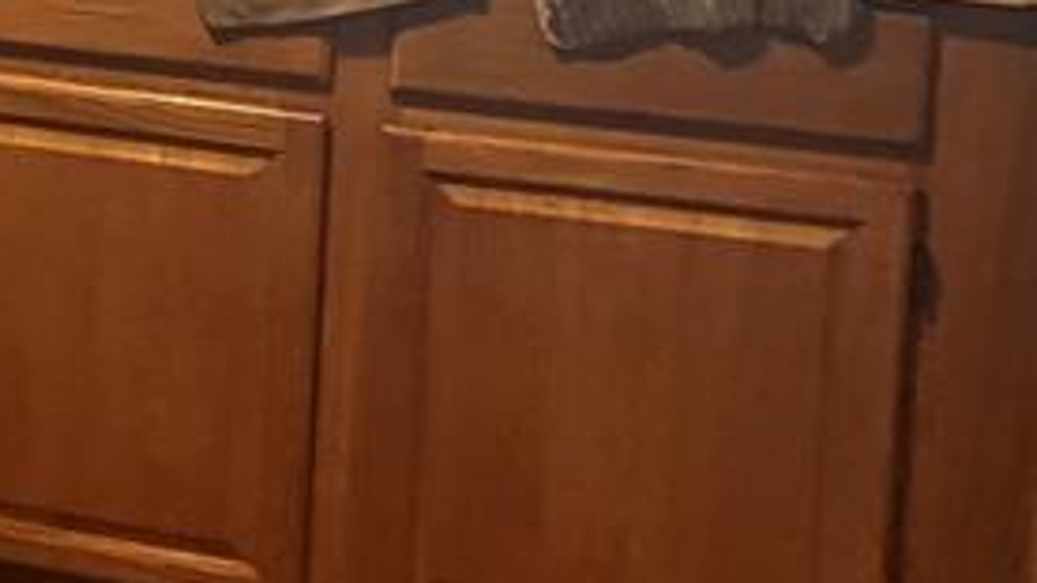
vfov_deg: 11.0
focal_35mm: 105
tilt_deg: -8.2
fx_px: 2886
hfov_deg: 17.9
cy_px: -316
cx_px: -586
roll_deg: -0.3
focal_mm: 5.7
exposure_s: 1/60
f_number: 1.5
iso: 200
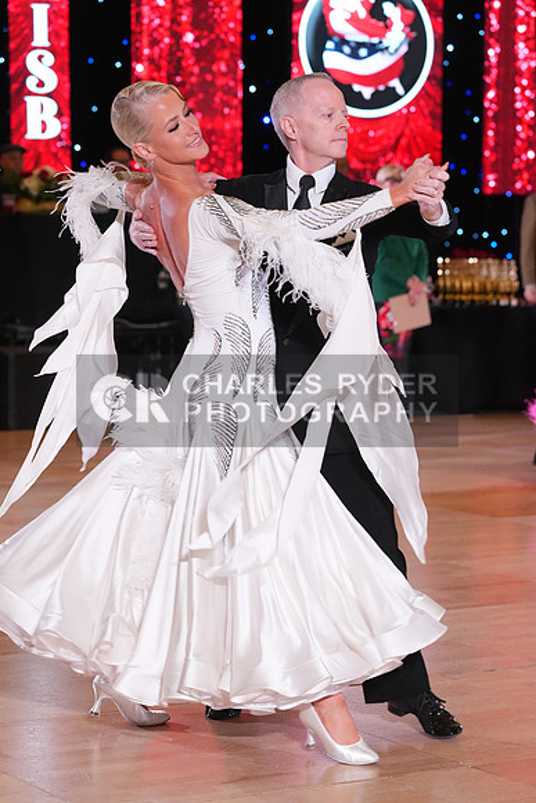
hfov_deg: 13.2
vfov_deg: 19.6
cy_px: 402
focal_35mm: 104
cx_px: 268
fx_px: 2321
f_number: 5
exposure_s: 1/250
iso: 3200
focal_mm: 104
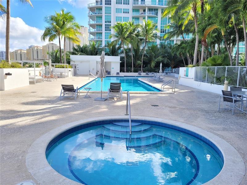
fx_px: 186
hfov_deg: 67.3
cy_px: 92
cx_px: 124
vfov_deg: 53.1
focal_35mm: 26
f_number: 1.8
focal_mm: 5.4
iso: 40
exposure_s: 1/617
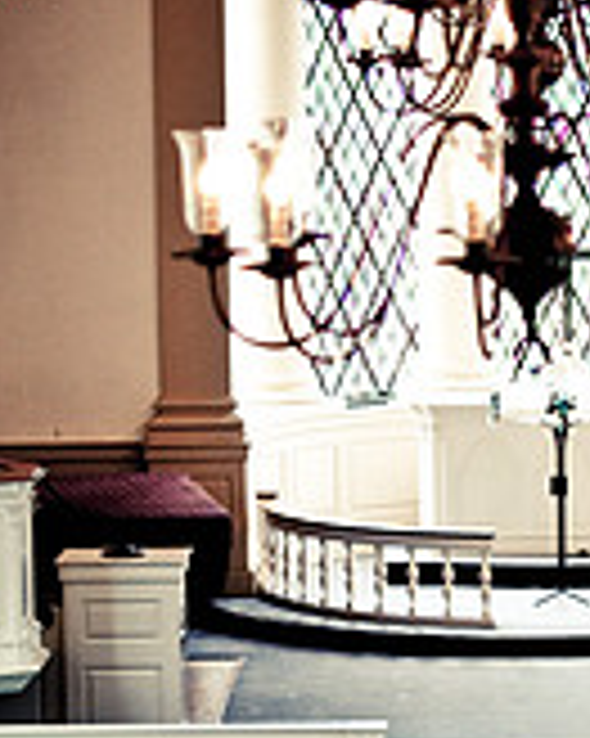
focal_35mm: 270
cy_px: 522
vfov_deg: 7.2
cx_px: 556
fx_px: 5899
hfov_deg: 5.7
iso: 200
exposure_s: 1/80
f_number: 2.8
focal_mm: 70
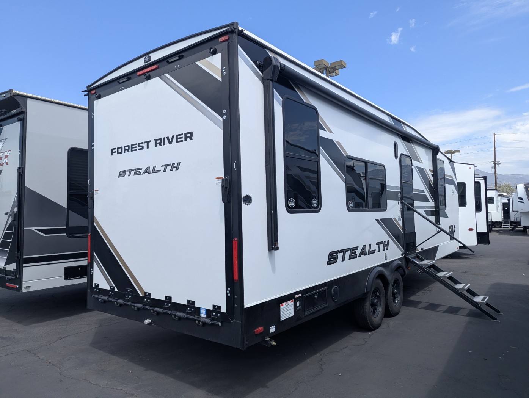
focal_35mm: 24
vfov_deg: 56.9
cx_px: 264
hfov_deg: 71.5
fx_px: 367
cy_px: 199
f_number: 1.85
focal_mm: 6.81
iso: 53
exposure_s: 1/1639
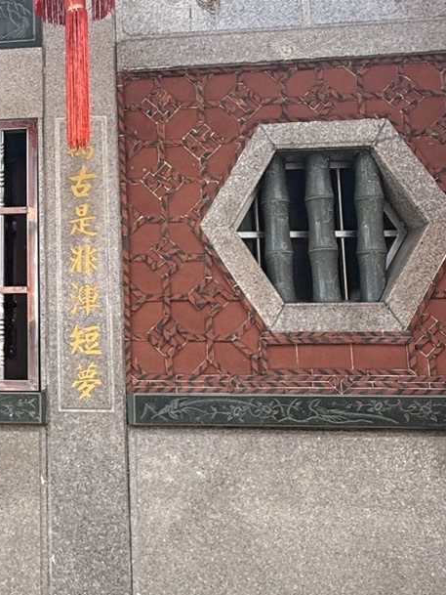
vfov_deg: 41.2
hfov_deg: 28.5
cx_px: -48
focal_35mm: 46
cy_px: 274
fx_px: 790
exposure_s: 1/267
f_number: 2.2
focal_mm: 2.22
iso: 50
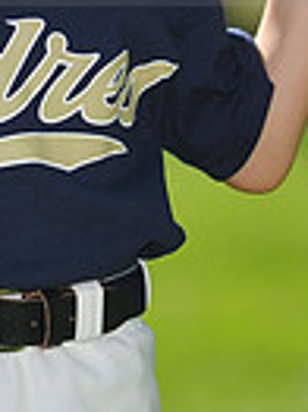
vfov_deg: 3.9
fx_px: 6060
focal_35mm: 510
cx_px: -35
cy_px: -88
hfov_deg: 2.9
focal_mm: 120
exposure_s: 1/1250
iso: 200
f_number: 4
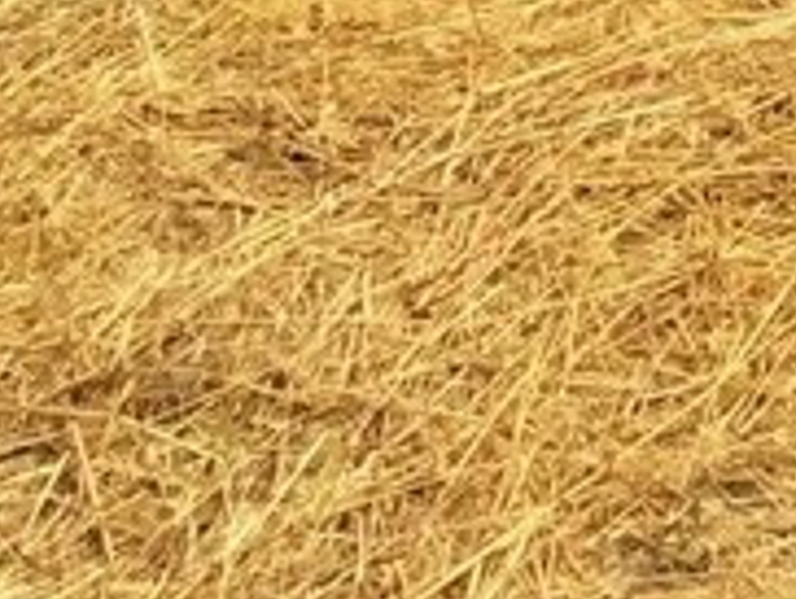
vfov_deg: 8.0
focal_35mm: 174
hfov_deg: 10.5
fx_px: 4006
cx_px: 1561
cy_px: -726
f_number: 2.4
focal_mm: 3.3
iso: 25
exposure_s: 1/1597
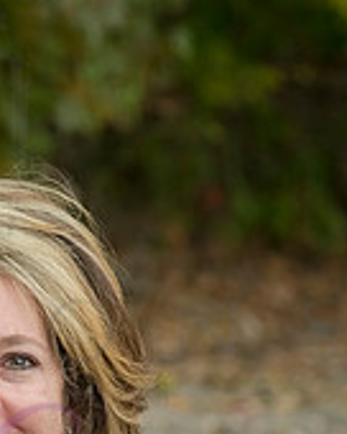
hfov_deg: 4.3
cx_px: -128
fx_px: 4596
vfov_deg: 5.4
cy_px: 456
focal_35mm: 358
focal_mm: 112
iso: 800
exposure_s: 1/640
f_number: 6.3
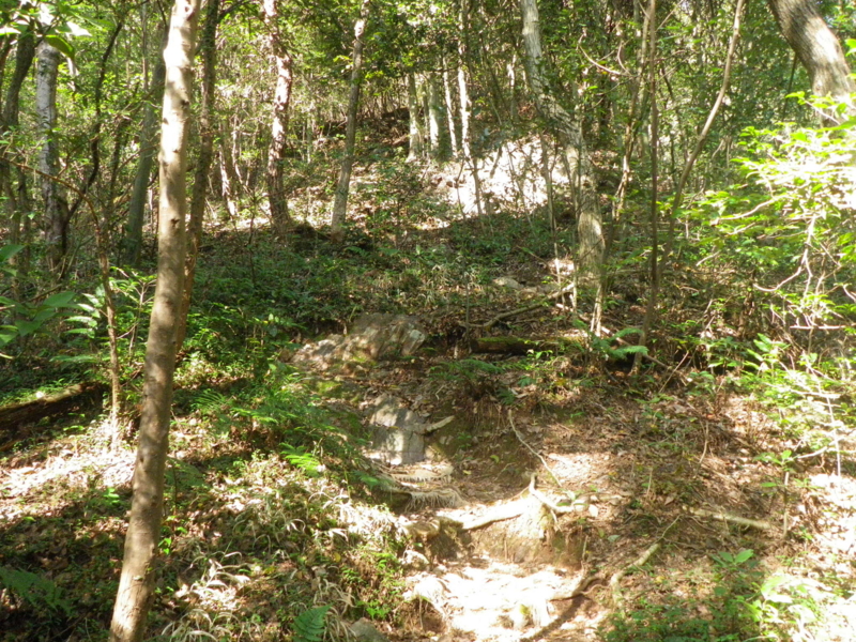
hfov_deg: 52.6
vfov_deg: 40.7
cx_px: 428
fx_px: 865
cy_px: 321
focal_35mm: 35
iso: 250
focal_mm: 6.2
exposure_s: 1/60
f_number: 3.8
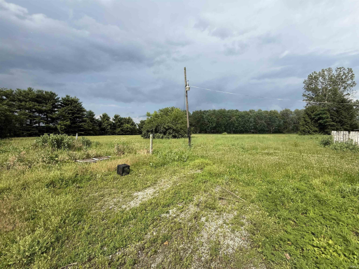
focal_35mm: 14
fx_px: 145
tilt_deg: +0.0
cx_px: 180
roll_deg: -0.4
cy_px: 134
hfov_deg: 102.1
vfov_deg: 85.7
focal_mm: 2.22
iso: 50
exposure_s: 1/1848
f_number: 2.2
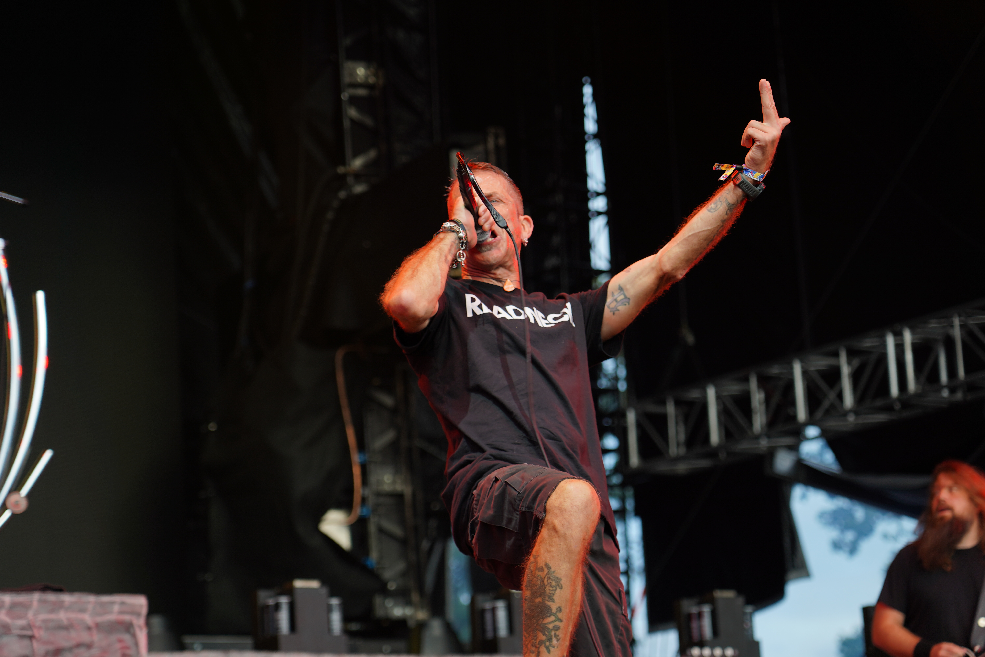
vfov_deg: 14.0
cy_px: 328
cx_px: 492
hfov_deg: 20.8
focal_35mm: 98
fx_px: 2681
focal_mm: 98
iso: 160
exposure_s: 1/100
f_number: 4
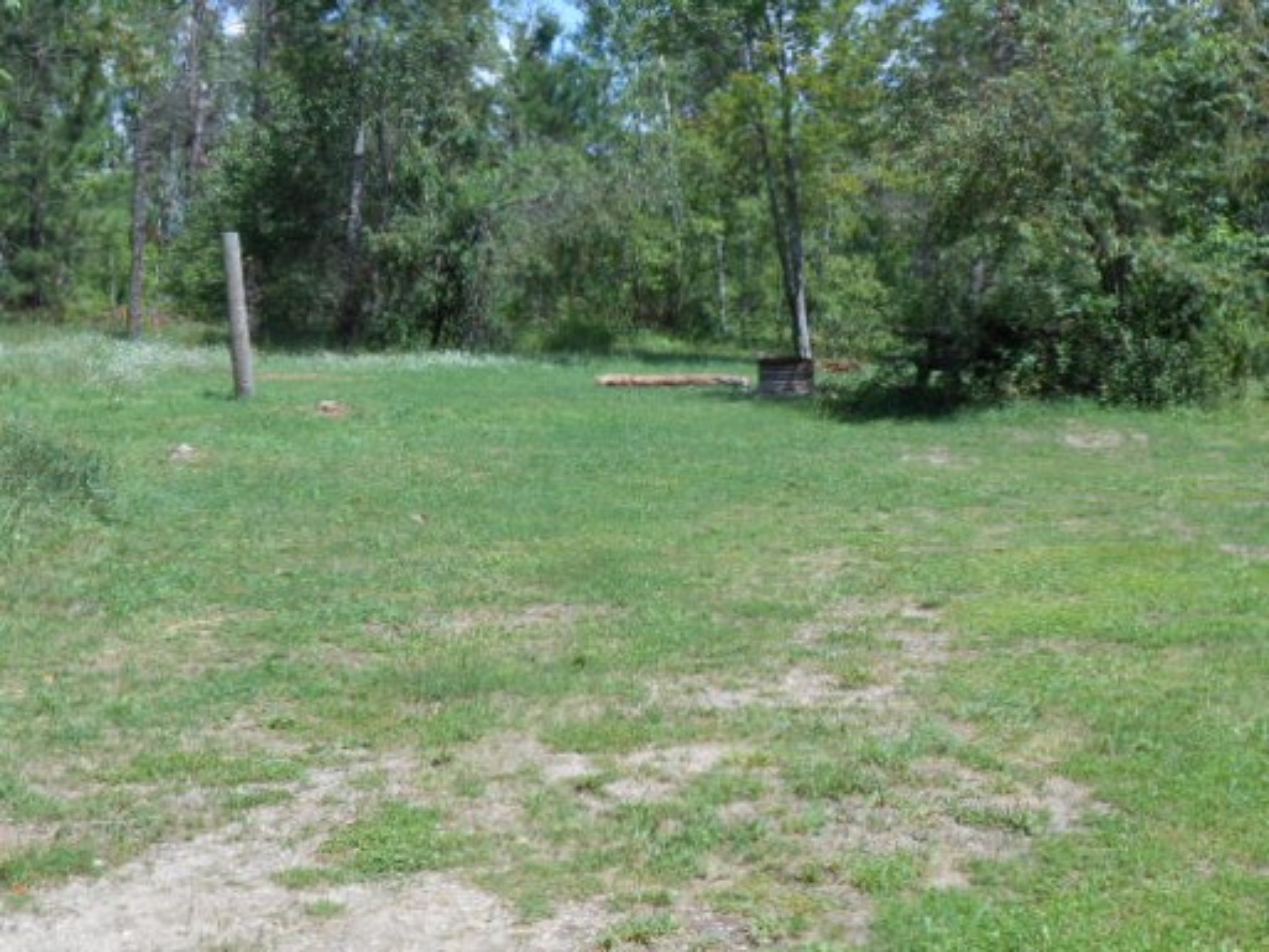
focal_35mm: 56
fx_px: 2053
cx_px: 634
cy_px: 476
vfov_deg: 26.1
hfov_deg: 34.3
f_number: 5.2
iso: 80
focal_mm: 10
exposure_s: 1/250
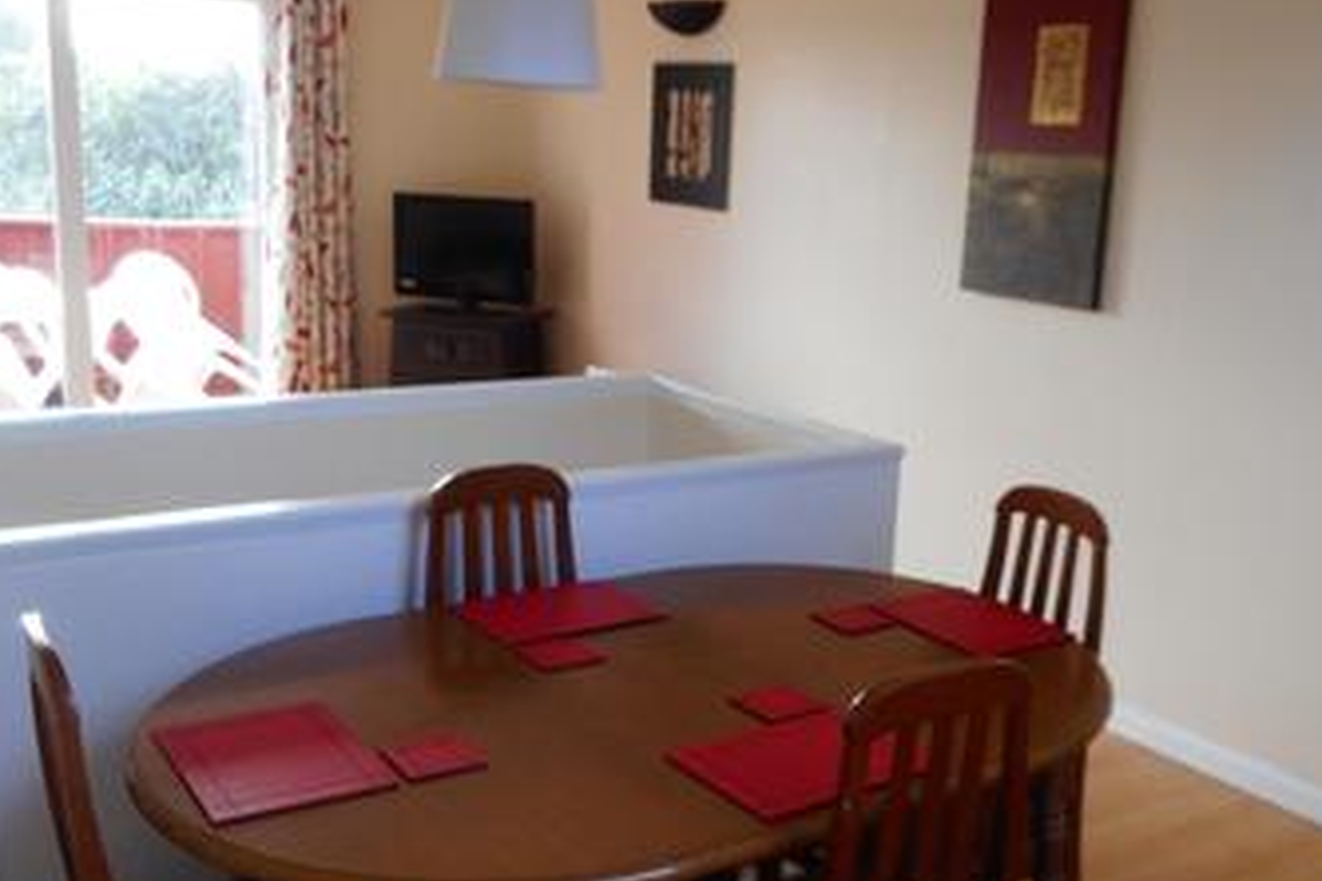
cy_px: 474
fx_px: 1432
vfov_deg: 34.2
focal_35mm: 39
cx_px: 782
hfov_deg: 49.3
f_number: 3.7
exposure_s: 1/30
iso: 250
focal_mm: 4.5
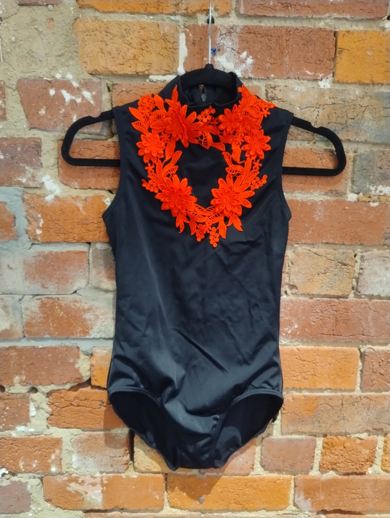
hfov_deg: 56.9
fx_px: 360
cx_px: 195
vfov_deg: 71.5
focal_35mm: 24
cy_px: 259
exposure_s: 1/33.3
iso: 2622
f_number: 1.8
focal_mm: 5.56
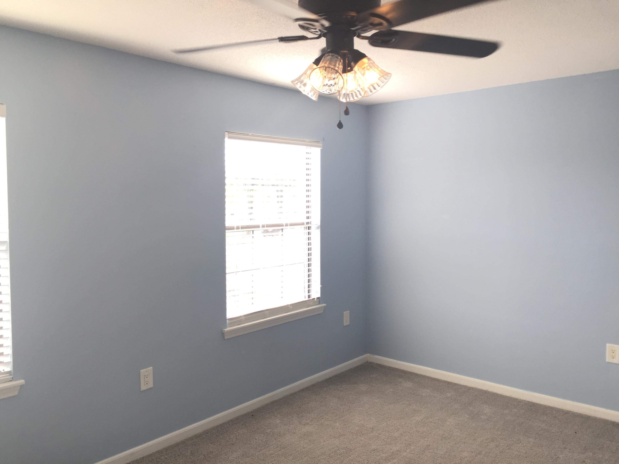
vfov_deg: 48.2
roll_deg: -0.7
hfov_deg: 61.7
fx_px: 519
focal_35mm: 29
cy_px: 232
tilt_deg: -2.7
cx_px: 310
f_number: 2.2
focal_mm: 4.15
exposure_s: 1/120
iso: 40
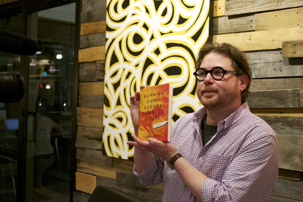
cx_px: 152
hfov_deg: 38.9
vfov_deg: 26.5
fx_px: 429
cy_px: 101
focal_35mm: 51
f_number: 5
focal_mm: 34
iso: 3200
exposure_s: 1/50
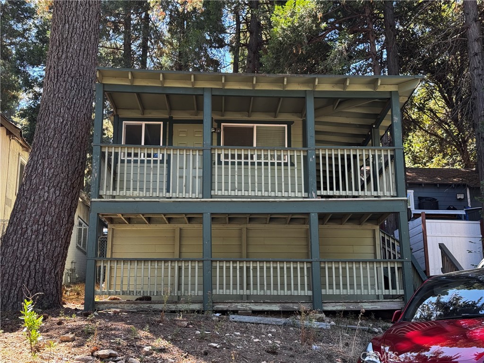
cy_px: 182
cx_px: 242
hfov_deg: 39.7
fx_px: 671
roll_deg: -0.3
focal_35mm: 48
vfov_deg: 30.3
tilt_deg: +14.9
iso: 64
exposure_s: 1/187
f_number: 1.78
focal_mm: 6.76
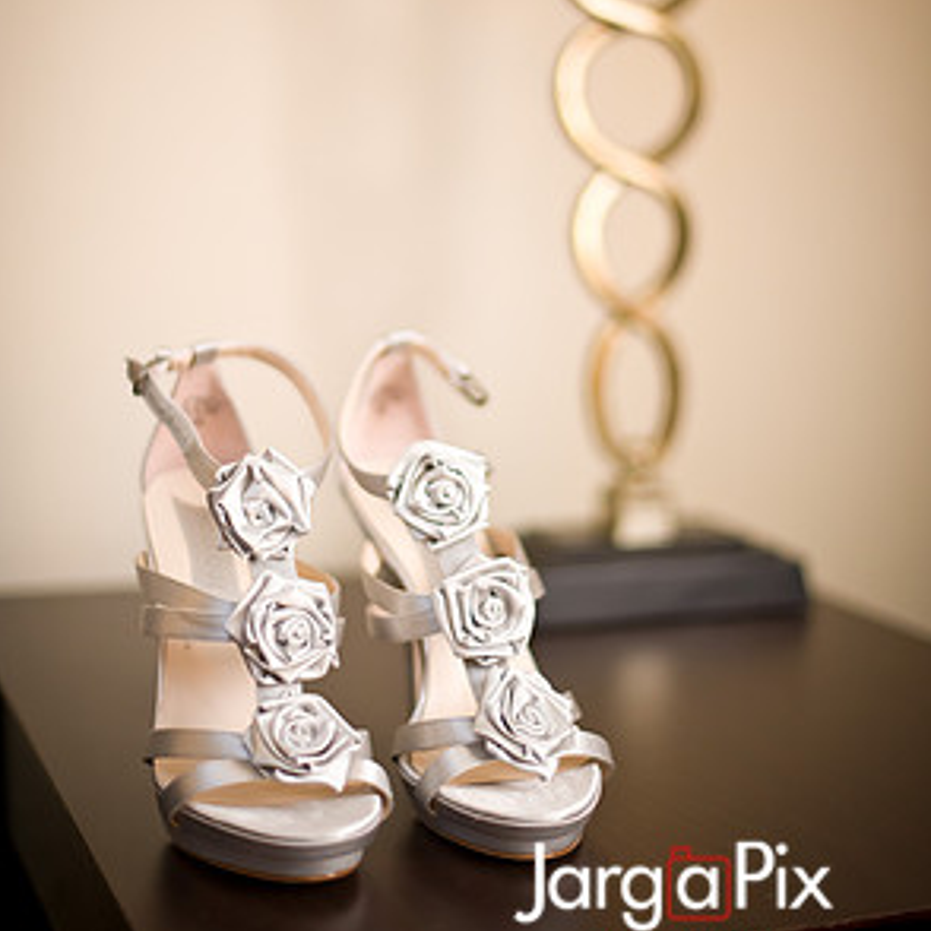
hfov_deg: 26.5
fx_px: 1978
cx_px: 467
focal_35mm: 65
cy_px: 298
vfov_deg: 26.3
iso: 1600
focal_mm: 50
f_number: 1.4
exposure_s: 1/125
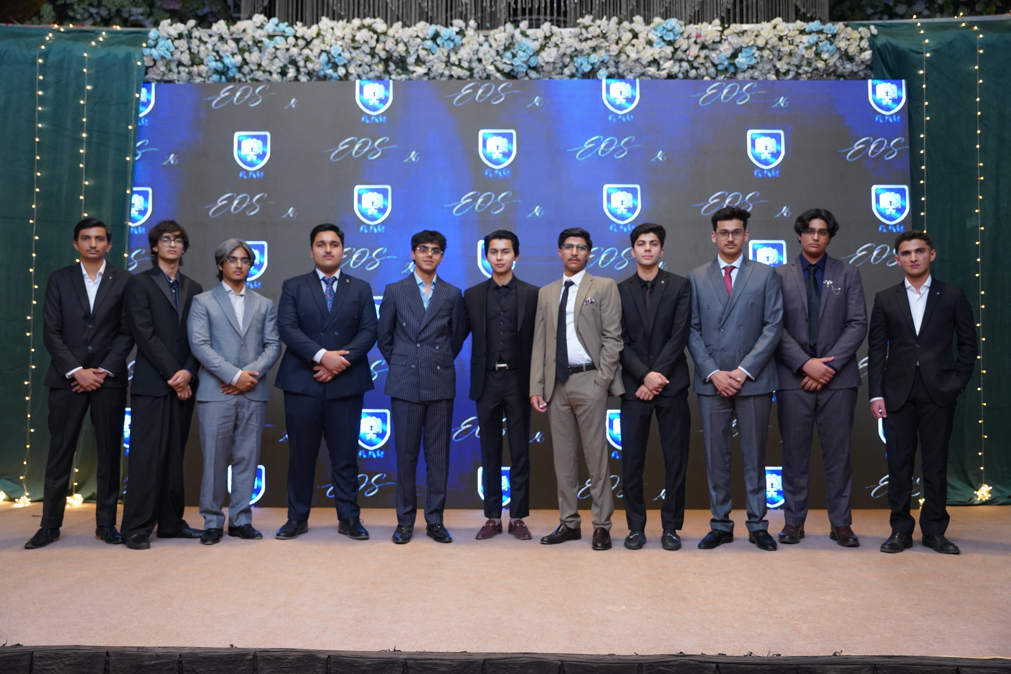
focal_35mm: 33
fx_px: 921
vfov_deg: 40.2
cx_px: 506
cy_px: 337
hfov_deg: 57.5
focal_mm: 32.8
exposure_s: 1/160
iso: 2500
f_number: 3.2
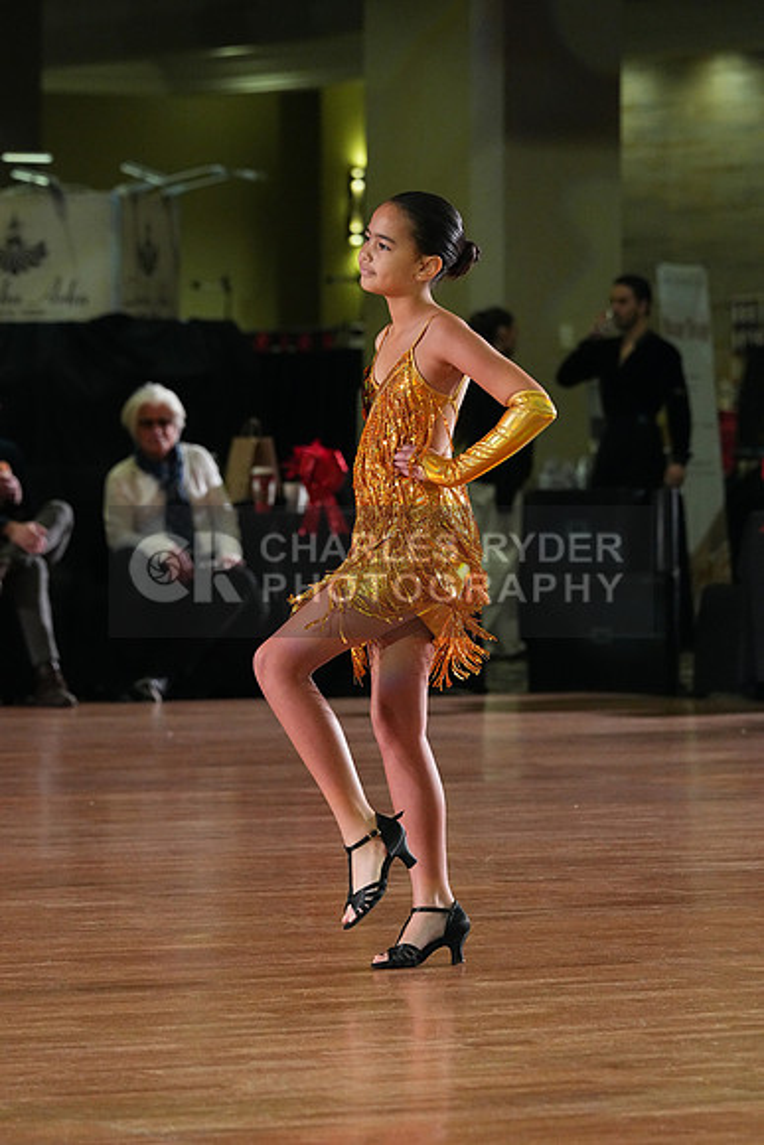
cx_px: 382
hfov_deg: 6.9
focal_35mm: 200
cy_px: 572
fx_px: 6362
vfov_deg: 10.3
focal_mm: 200
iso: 8000
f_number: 6.3
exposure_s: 1/400
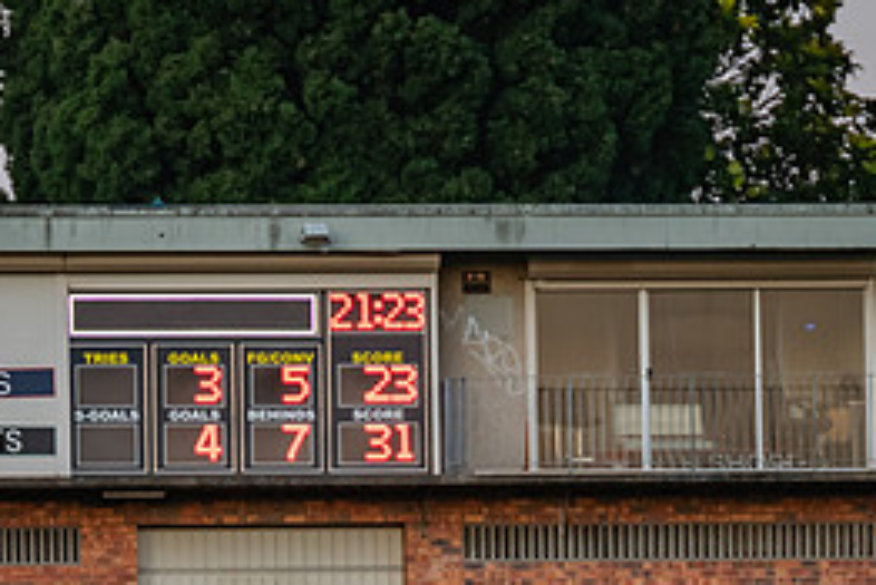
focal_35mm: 836
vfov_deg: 1.6
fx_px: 20353
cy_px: 482
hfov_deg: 2.5
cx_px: 293
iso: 1600
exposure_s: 1/1600
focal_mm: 300
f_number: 2.8
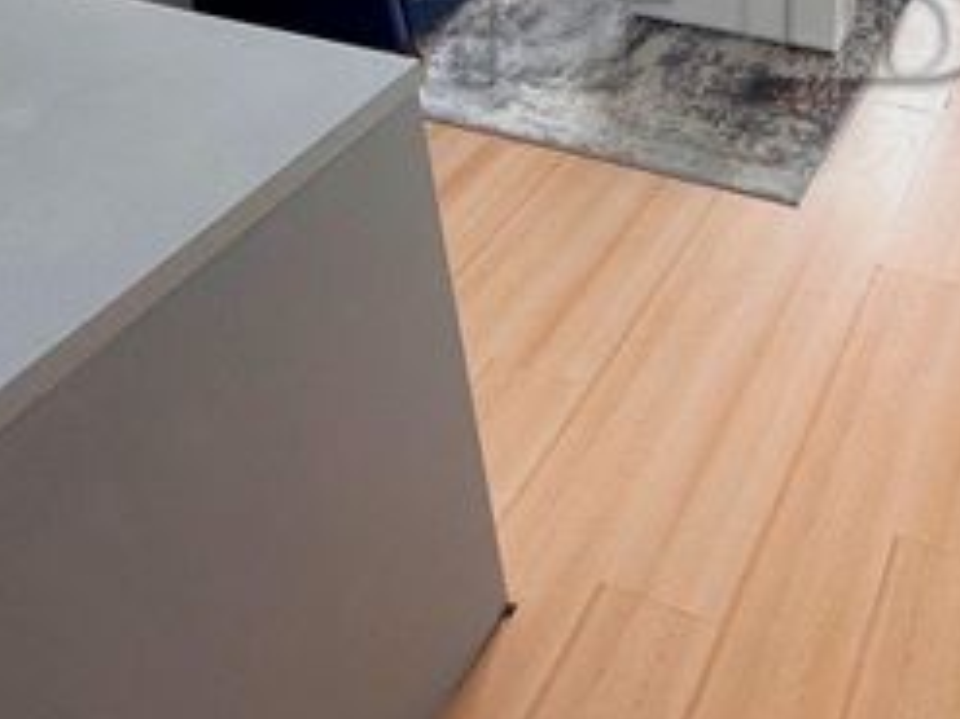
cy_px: 16
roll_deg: -0.4
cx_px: 806
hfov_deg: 43.9
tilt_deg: -28.8
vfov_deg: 33.2
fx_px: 1109
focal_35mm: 40
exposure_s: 1/99
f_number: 2.2
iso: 100
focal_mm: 2.22
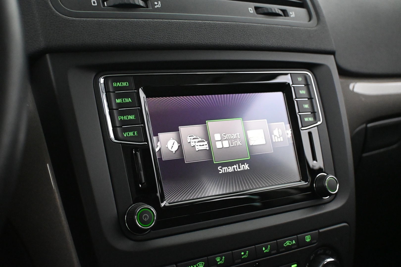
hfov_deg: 47.2
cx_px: 200
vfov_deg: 32.4
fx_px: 459
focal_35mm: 41
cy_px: 134
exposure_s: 1/60
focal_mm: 27.5
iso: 7200
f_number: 4.5
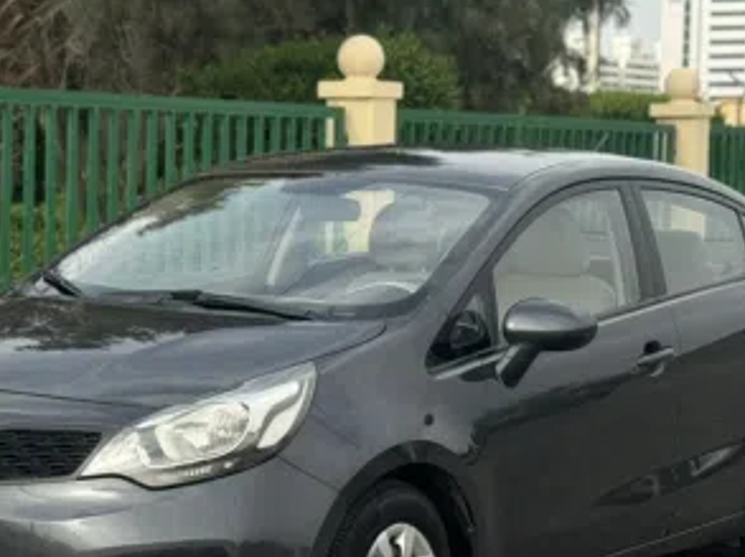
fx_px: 2257
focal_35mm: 105
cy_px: 333
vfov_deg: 14.1
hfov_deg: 18.7
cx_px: 285
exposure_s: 1/1923
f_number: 1.78
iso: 64
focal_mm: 6.76
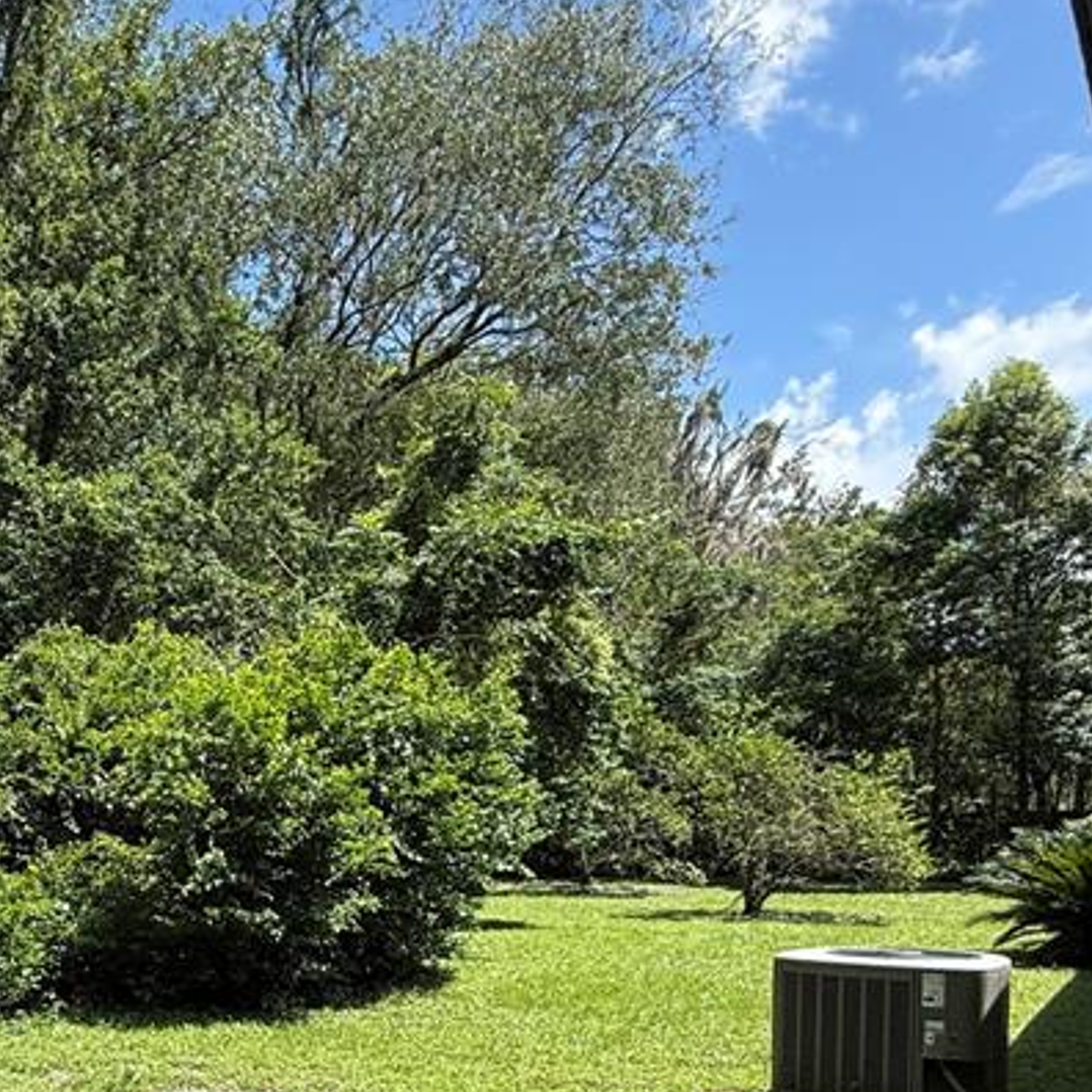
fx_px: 1142
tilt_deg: -3.3
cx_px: -6
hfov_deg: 43.6
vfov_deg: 47.7
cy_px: 904
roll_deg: +2.0
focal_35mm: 32
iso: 50
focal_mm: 2.22
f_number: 2.2
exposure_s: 1/809
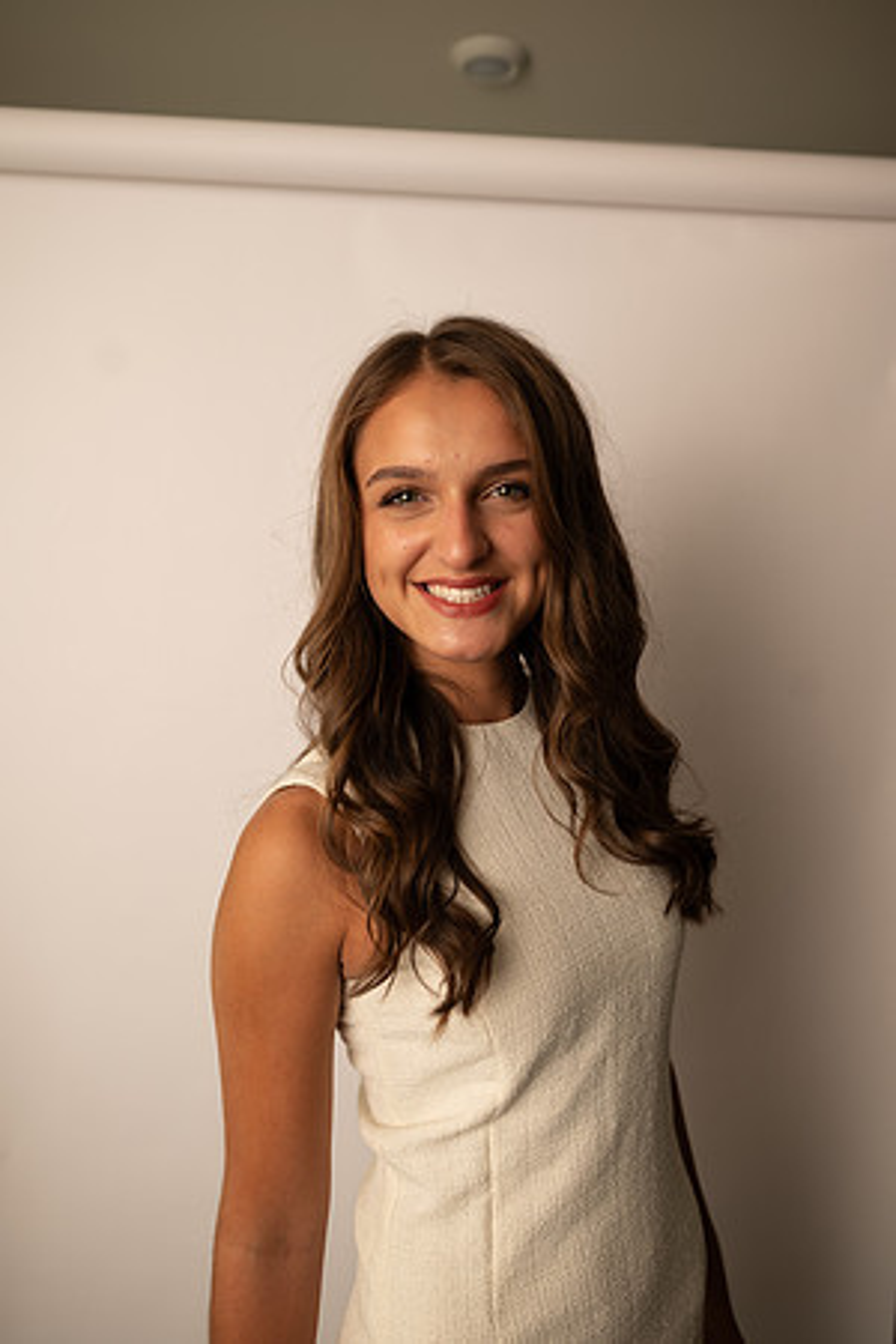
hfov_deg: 53.1
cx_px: 448
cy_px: 672
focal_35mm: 24
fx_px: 896
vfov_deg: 73.7
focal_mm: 24
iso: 100
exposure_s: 1/160
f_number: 3.2
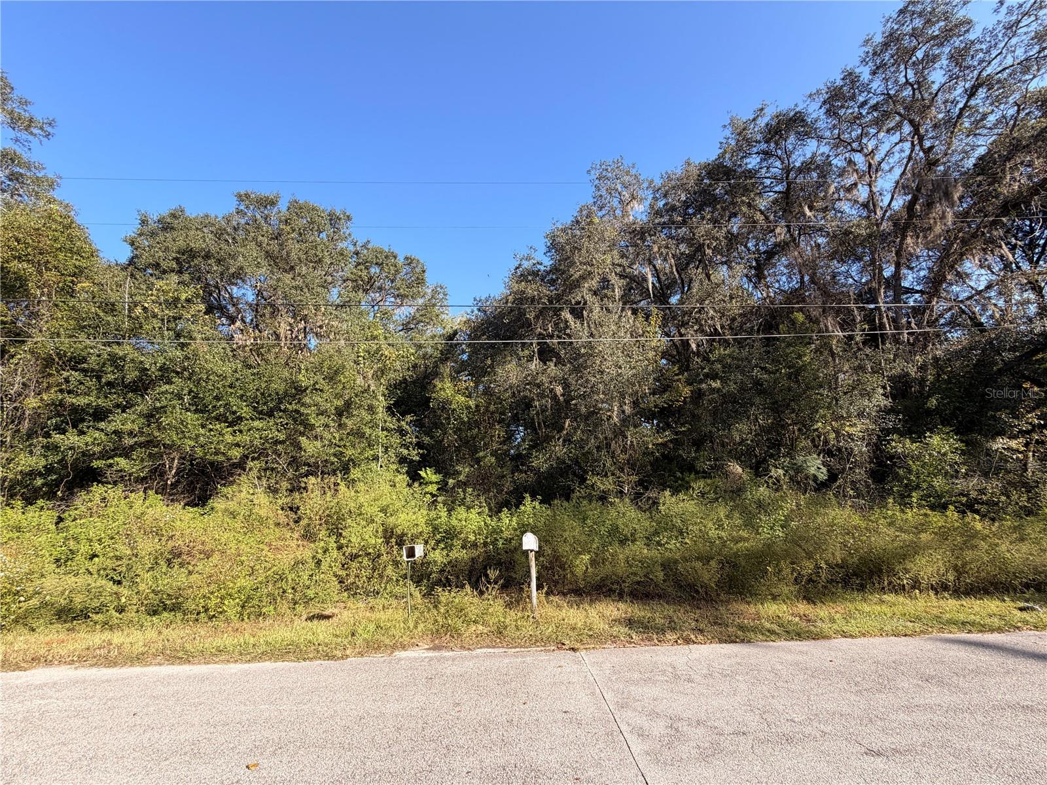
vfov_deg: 85.7
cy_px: 392
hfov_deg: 102.1
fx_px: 423
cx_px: 524
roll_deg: +2.7
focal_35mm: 14
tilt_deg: +16.7
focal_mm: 2.22
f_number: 2.2
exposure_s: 1/564
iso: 40
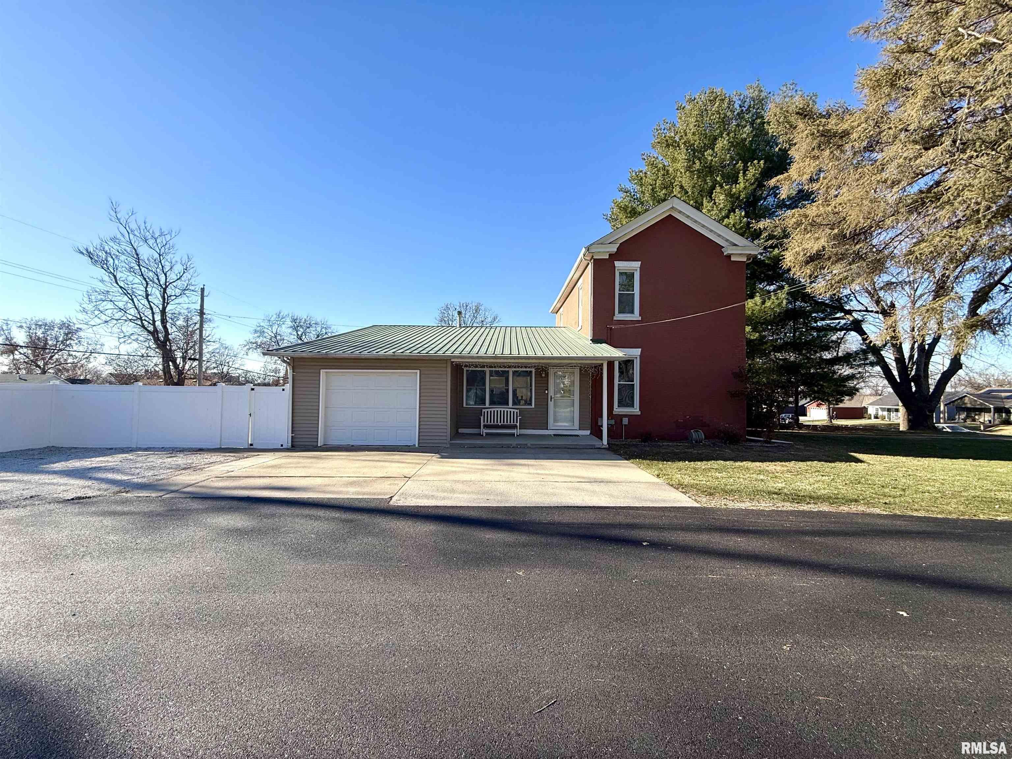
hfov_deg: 102.1
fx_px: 409
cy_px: 380
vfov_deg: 85.7
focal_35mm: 14
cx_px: 506
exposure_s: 1/1259
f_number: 2.2
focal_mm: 2.22
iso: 50
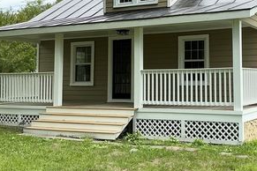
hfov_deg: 38.3
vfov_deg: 26.8
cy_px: 51
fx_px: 357
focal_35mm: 50
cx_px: 202
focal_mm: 3
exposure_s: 1/719
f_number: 1.8
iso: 25
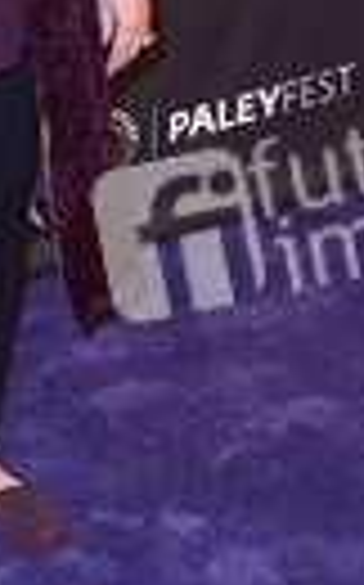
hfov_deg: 11.6
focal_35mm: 110
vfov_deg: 18.4
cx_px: -83
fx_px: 1750
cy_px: -9
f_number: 6.3
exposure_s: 1/250
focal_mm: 35
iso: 250
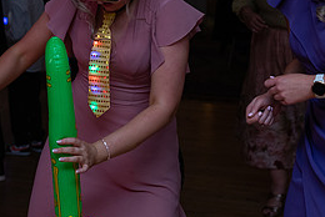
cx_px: 119
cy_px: 14
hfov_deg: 19.0
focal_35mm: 107
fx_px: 967
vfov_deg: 12.7
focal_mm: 48
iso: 640
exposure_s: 1/160
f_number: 3.5
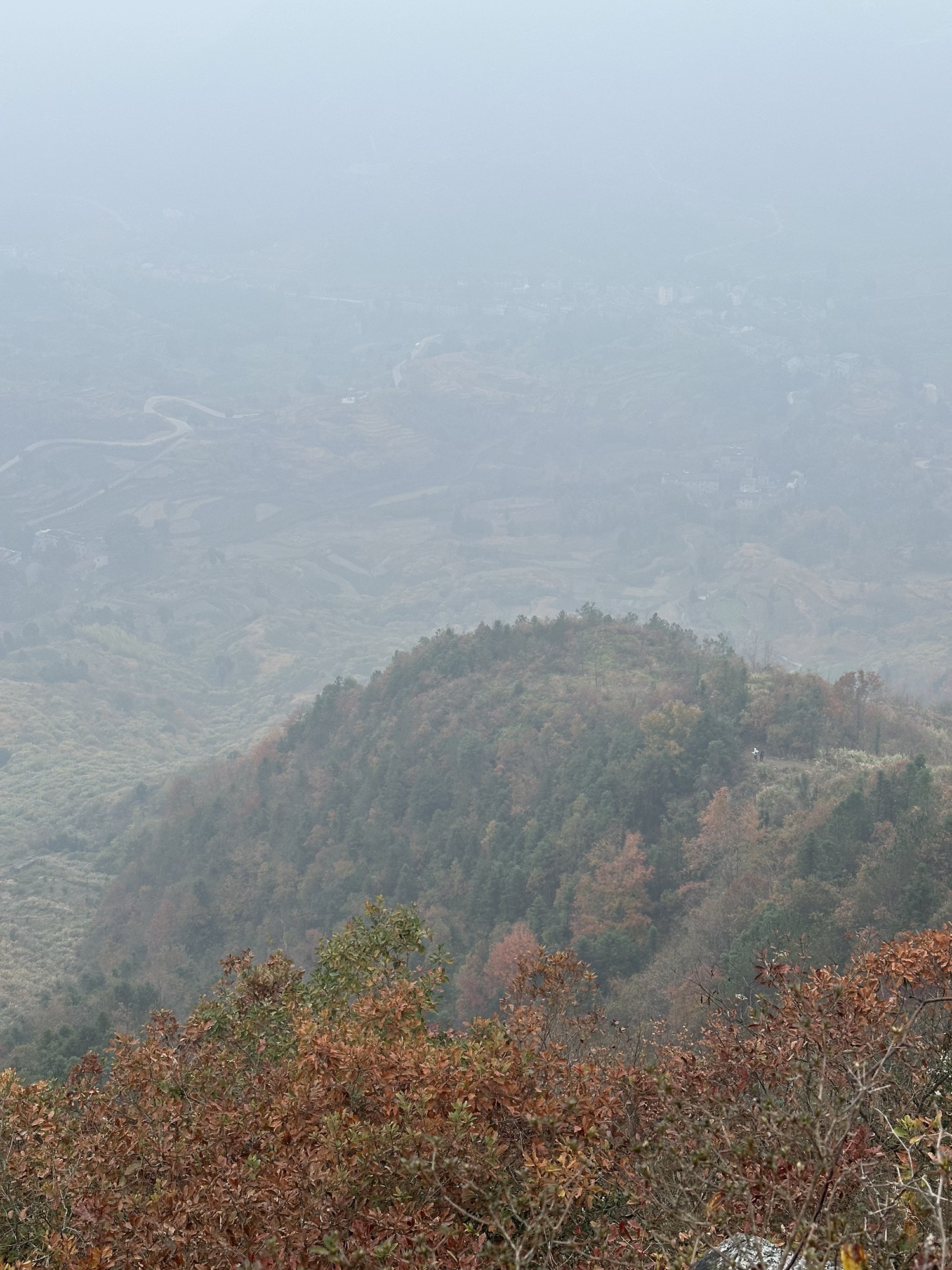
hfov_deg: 30.3
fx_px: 1760
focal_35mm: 48
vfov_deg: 39.7
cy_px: 635
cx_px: 476
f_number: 1.78
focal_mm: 6.86
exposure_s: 1/1030
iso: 64
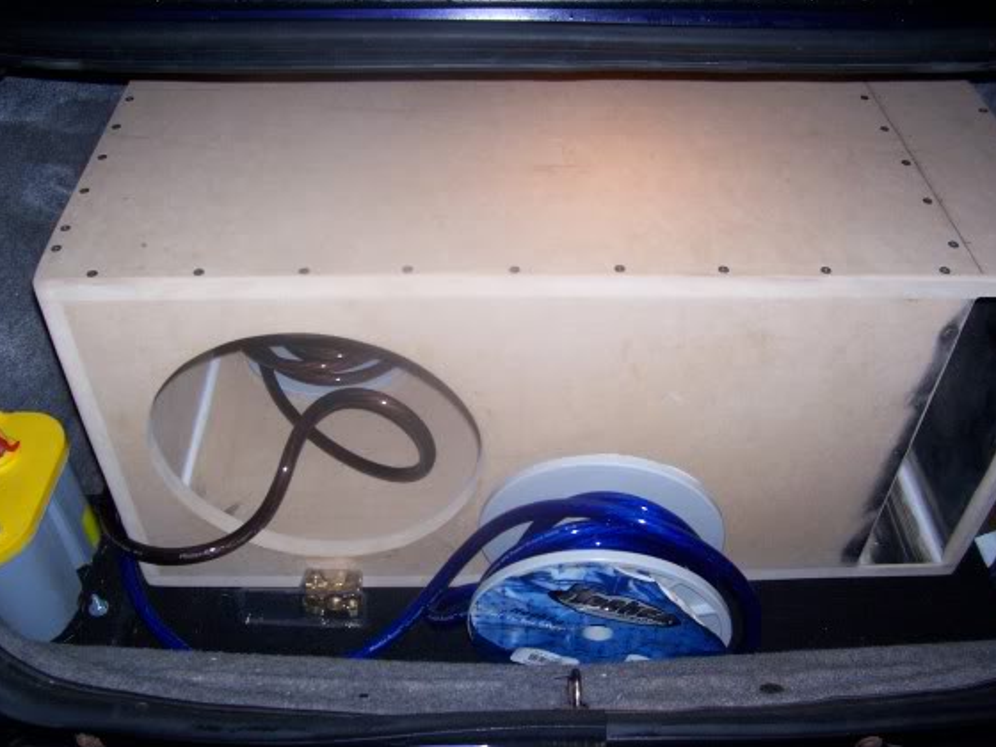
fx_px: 1007
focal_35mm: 35
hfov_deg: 52.6
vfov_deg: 40.7
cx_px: 505
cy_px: 377
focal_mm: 5.6
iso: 140
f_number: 2.7
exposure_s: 1/112
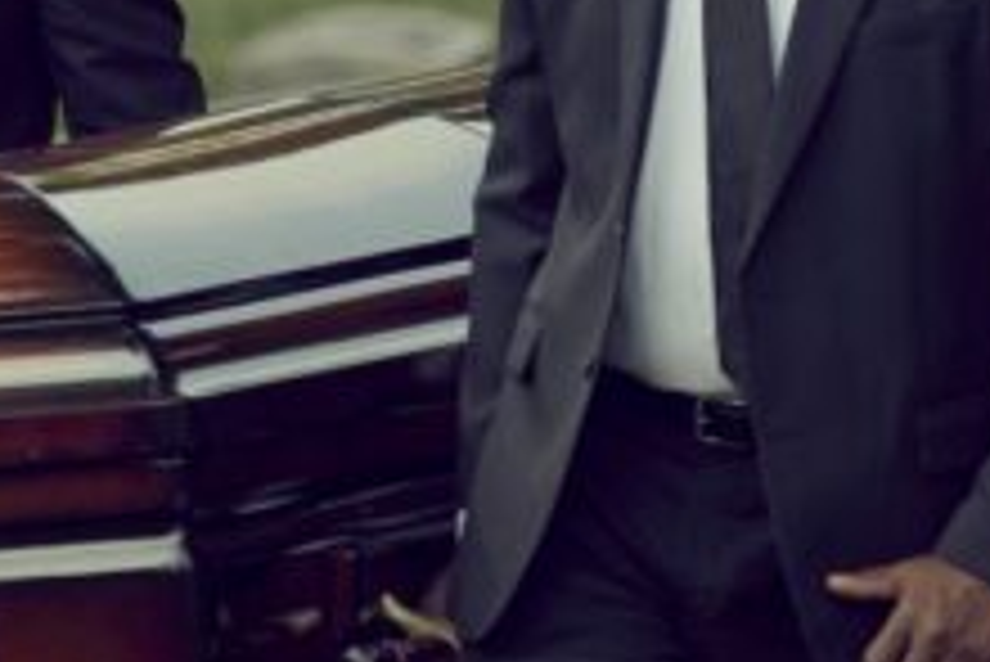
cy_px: -23
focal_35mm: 922
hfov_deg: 2.2
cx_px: -333
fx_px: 25371
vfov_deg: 1.5
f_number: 2.8
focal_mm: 200
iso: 500
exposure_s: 1/1600
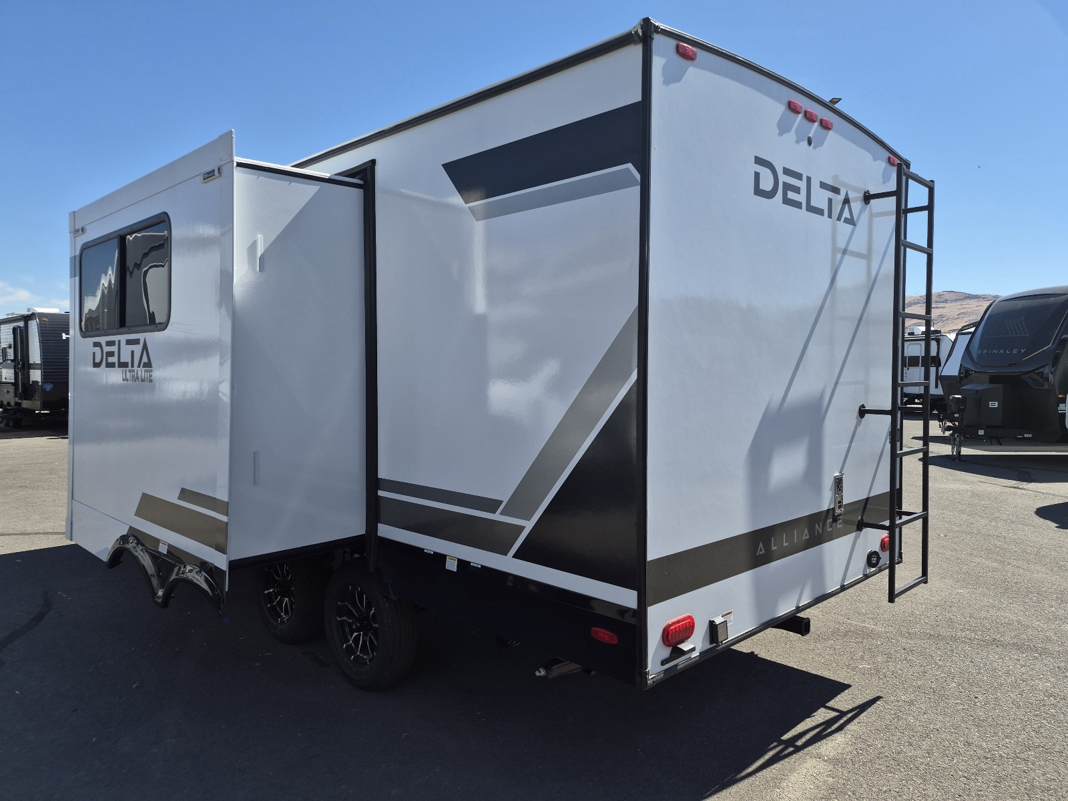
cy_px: 400
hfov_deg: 73.9
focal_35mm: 23
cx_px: 534
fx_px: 710
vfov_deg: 58.9
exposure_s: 1/5000
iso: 80
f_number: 1.8
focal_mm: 5.4
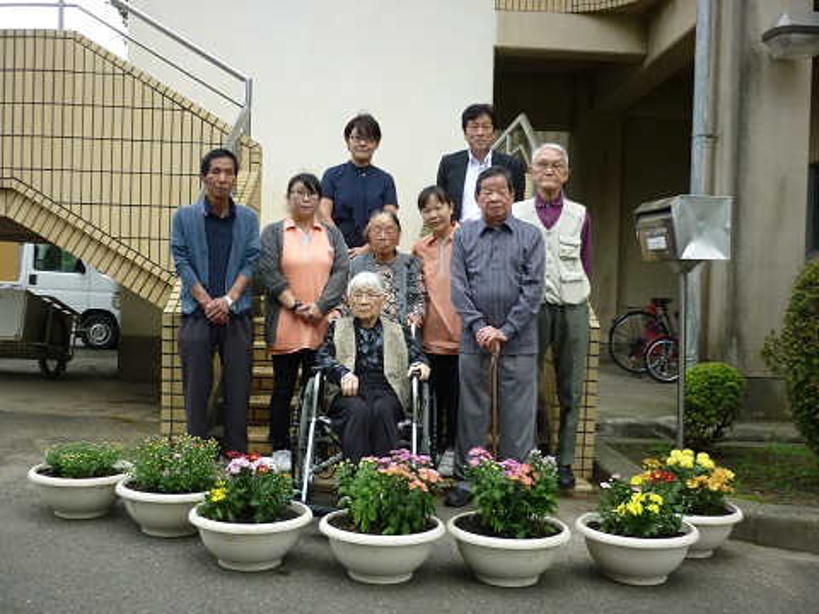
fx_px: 781
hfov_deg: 55.4
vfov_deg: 42.9
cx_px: 410
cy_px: 307
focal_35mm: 33
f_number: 2.8
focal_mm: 5.5
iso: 80
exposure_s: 1/250
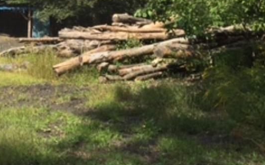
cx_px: 12
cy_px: -80
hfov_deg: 24.0
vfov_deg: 14.7
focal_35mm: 83
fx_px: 599
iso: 25
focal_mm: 4.15
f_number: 2.2
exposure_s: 1/1876
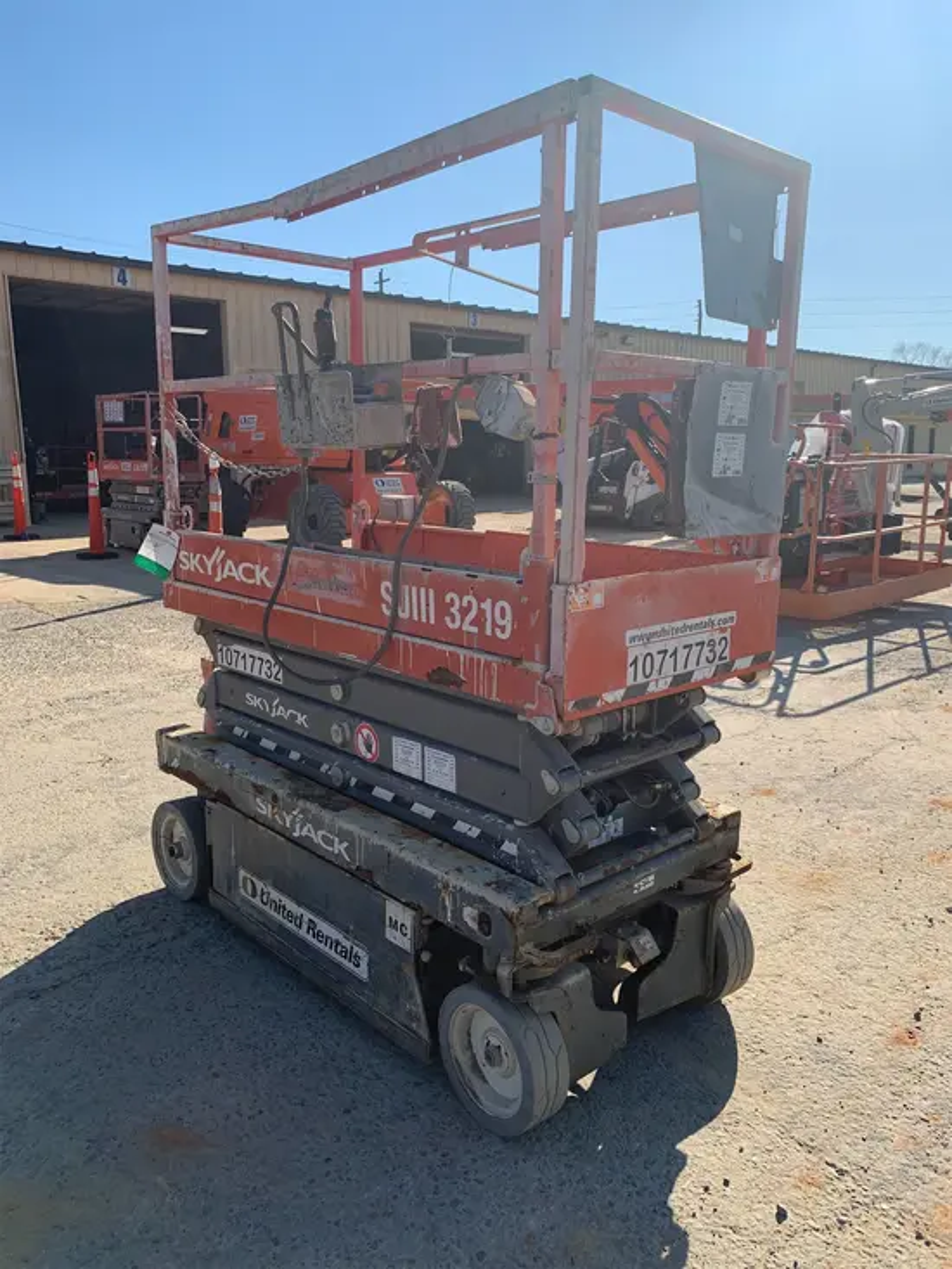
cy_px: 634
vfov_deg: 67.3
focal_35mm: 26
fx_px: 953
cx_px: 476
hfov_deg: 53.1
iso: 25
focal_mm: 4.25
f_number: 1.8
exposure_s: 1/2481
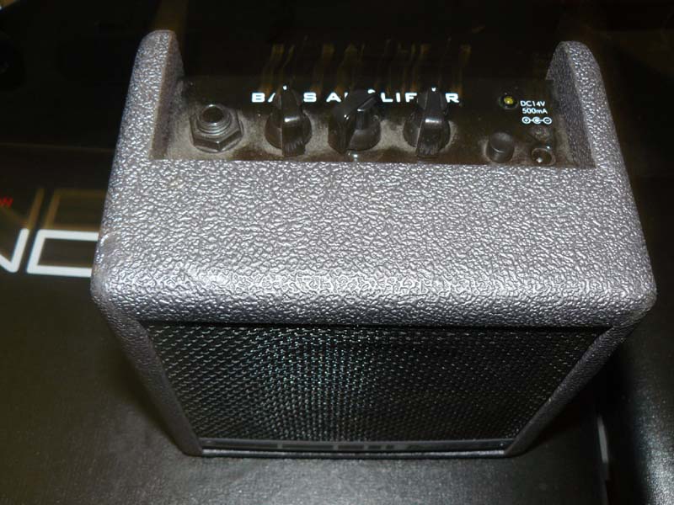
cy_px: 252
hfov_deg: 51.4
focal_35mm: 36
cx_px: 337
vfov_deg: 39.7
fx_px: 701
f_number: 4
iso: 100
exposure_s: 1
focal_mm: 6
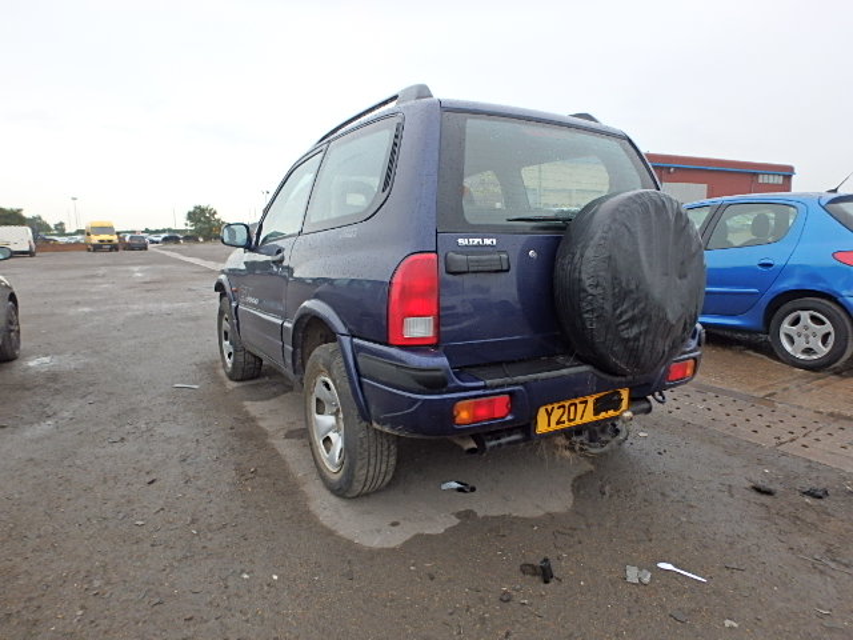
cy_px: 320
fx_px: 517
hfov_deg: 79.0
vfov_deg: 63.4
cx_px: 426
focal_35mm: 21
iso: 125
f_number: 3.5
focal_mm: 3.7
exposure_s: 1/250
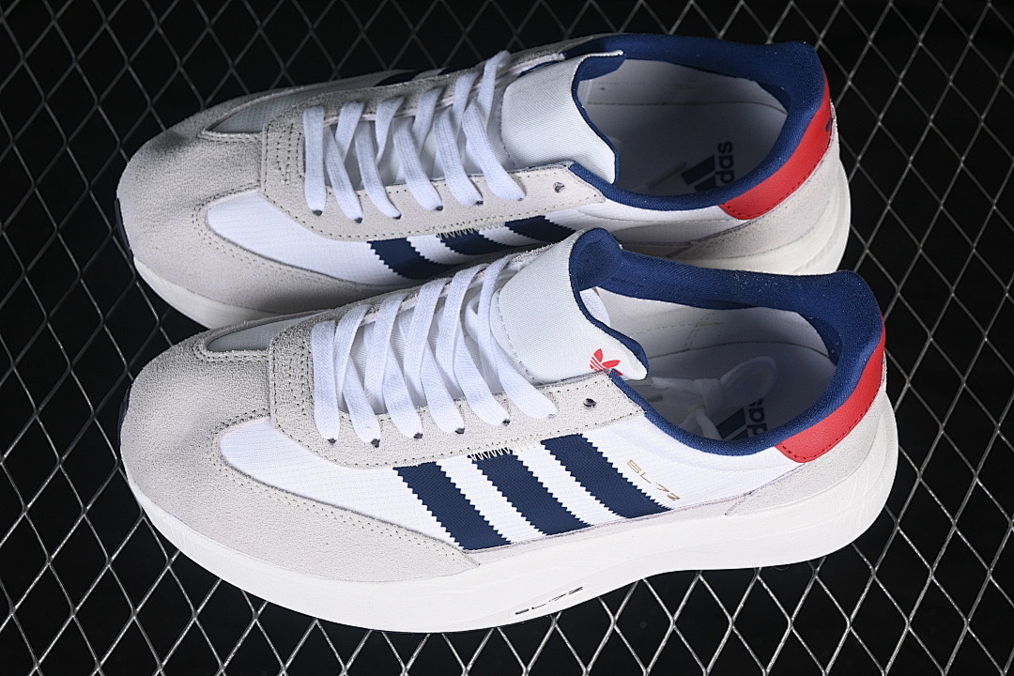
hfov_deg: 27.0
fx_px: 2112
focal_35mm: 75
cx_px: 507
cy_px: 338
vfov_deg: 18.2
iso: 160
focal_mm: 50
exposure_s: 1/80
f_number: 7.1
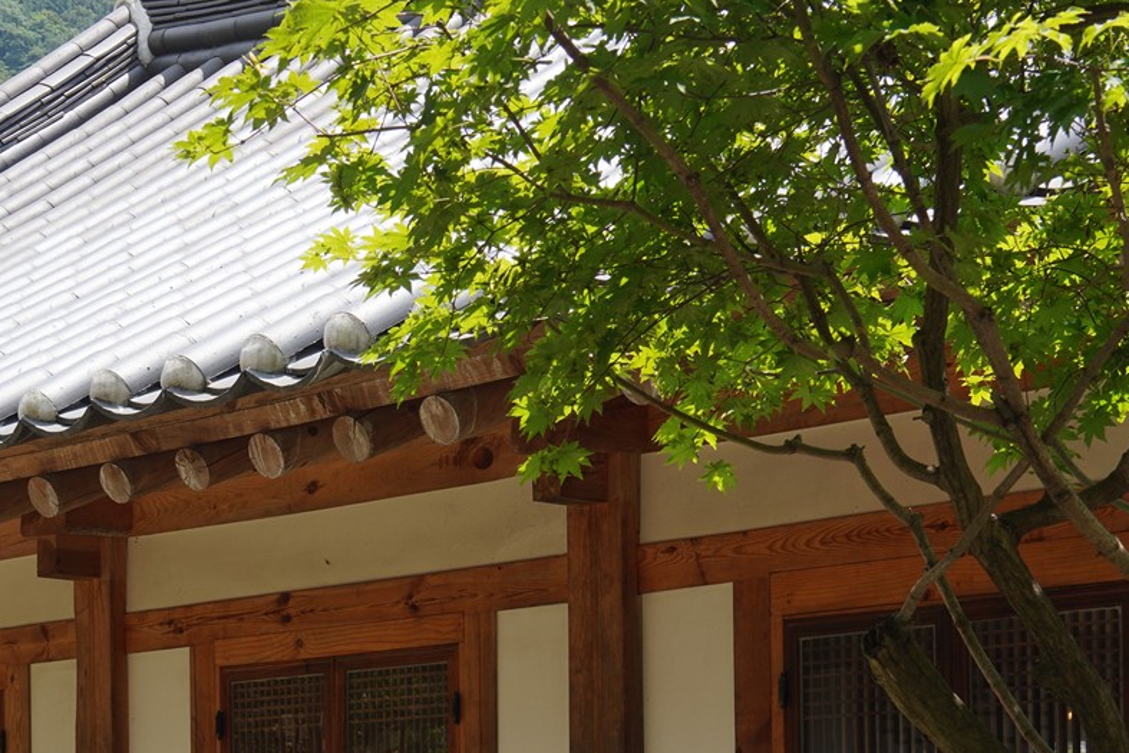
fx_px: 2791
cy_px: 852
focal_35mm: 89
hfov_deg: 22.6
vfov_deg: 14.9
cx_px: 228
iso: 100
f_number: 9
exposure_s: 1/100
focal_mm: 35
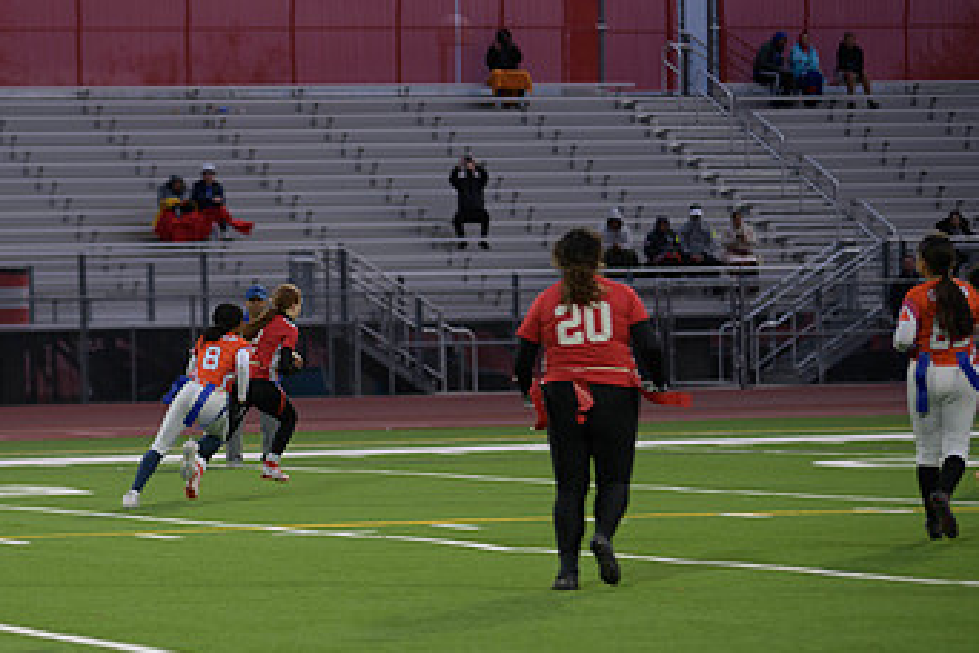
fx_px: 5629
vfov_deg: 6.6
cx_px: 186
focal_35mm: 207
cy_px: 385
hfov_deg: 9.9
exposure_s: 1/200
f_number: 2.8
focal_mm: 122
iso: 400
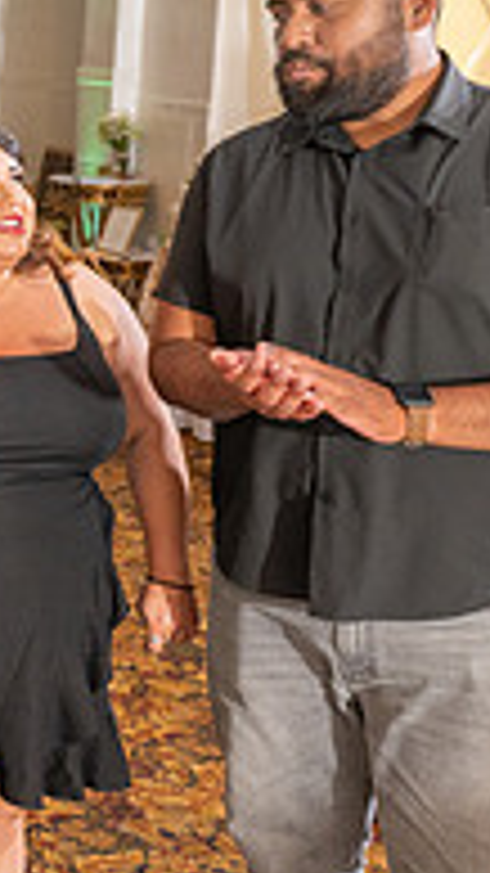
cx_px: -742
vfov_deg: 28.1
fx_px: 1734
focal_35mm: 75
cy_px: 290
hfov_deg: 12.2
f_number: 5
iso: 500
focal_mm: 24
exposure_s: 1/200
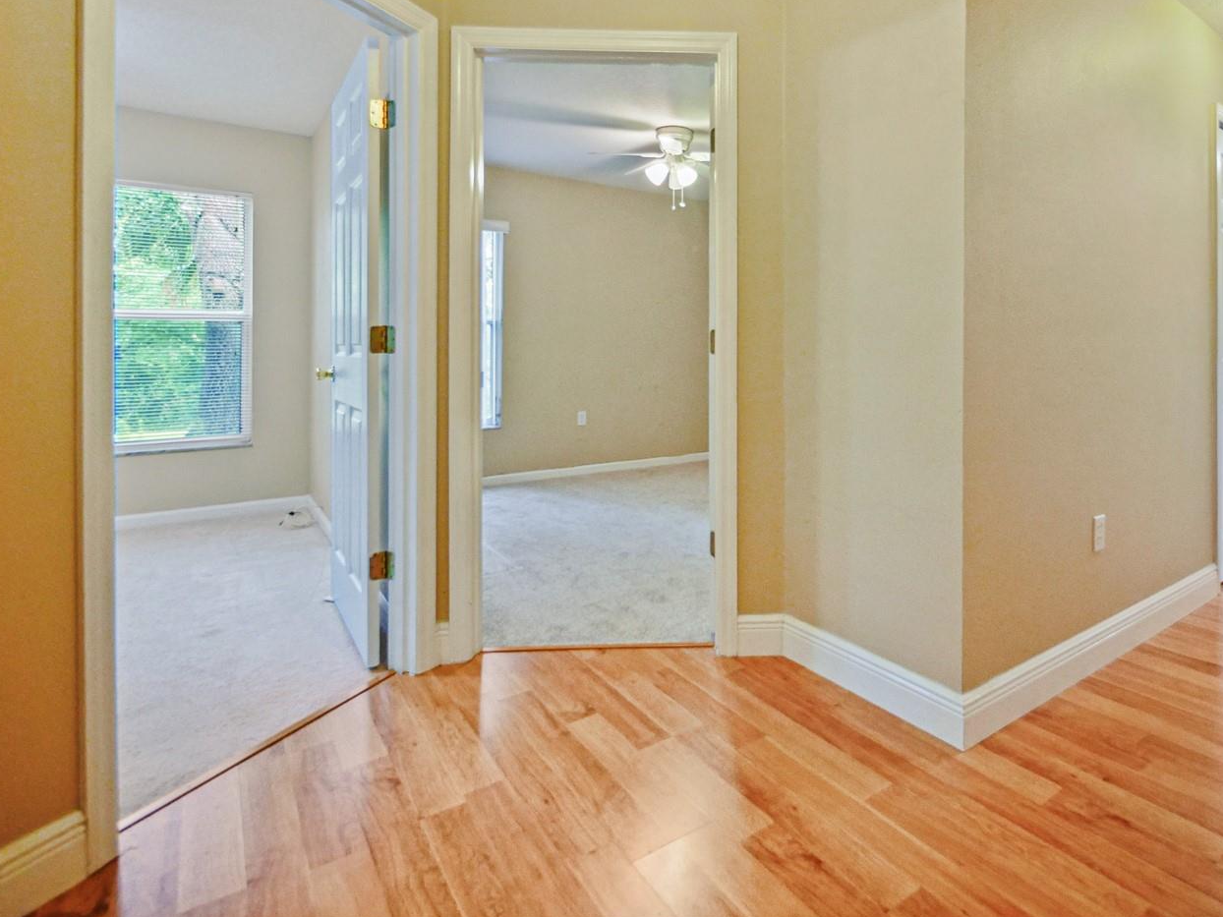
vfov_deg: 70.2
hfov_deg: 86.4
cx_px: 747
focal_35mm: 18
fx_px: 636
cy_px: 332
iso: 1600
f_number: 4
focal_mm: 7
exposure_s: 1/60
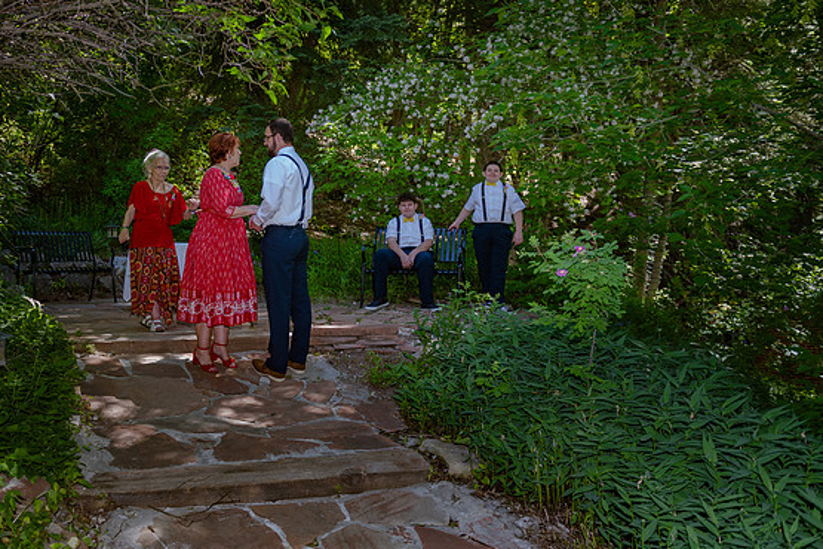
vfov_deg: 39.7
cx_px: 283
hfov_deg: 56.2
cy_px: 201
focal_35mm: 33
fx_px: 754
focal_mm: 24
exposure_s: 1/125
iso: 200
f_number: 3.2
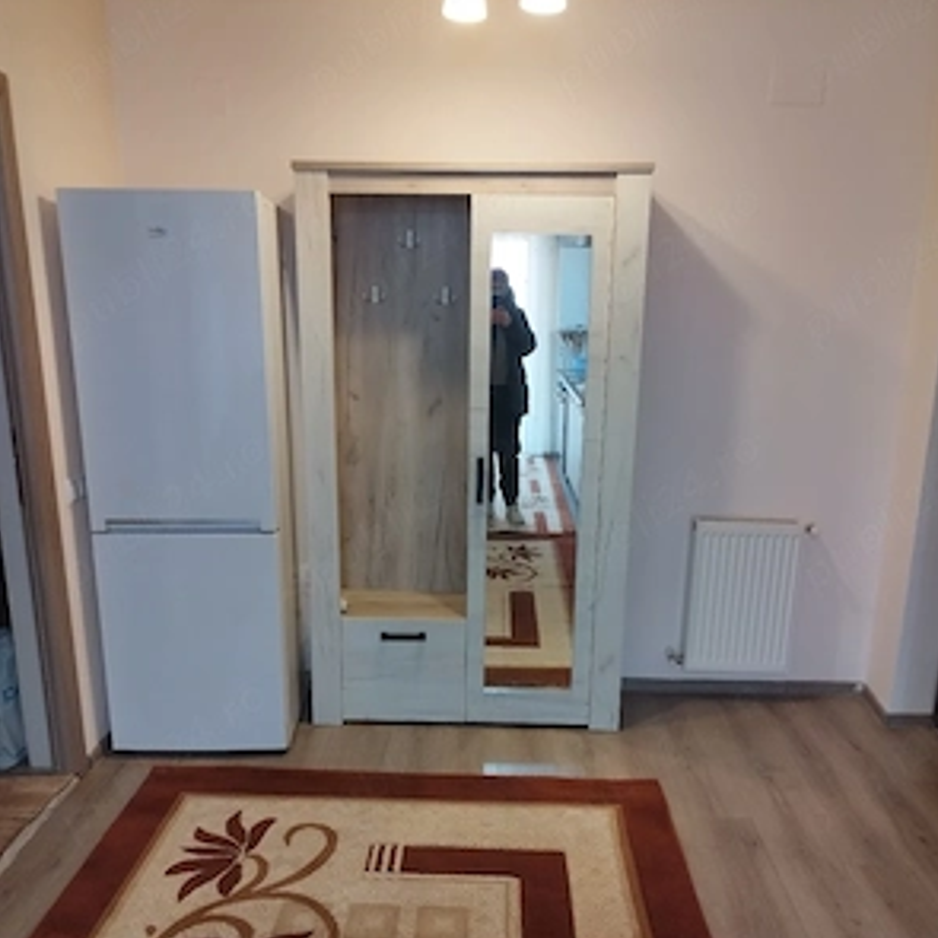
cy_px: 550
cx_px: 474
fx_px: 920
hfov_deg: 54.0
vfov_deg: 53.8
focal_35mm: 30
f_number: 1.89
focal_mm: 5.95
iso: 250
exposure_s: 1/50
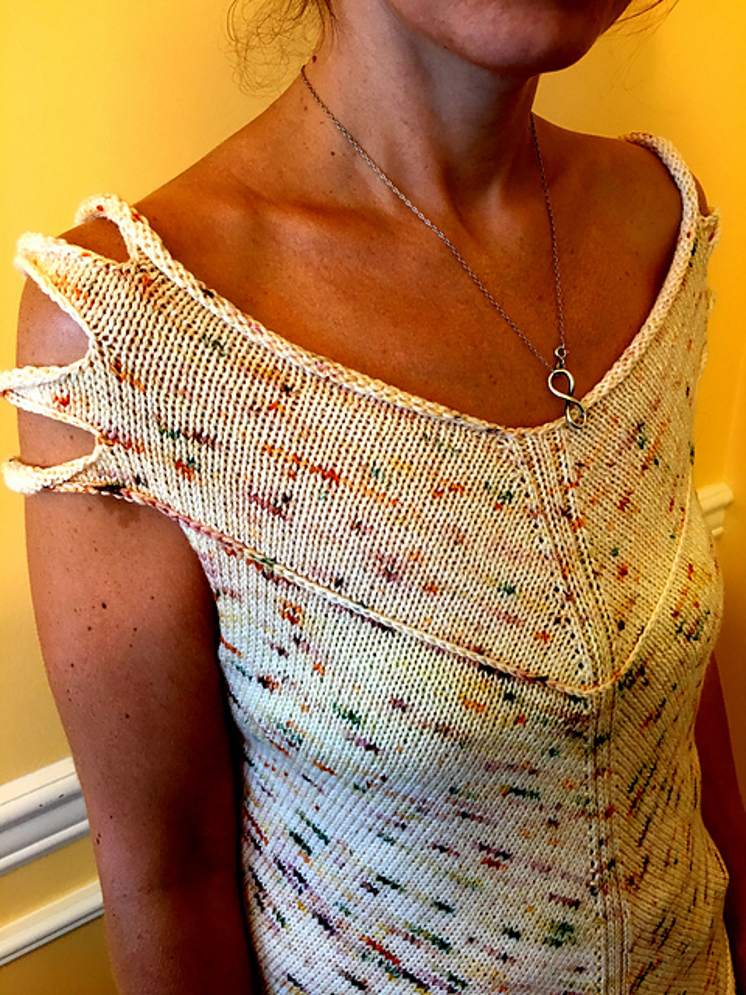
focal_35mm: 29
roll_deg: +2.0
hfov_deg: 48.2
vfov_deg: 61.7
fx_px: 833
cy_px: 498
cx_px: 373
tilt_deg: -25.9
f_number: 2.2
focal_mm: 4.15
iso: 40
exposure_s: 1/15
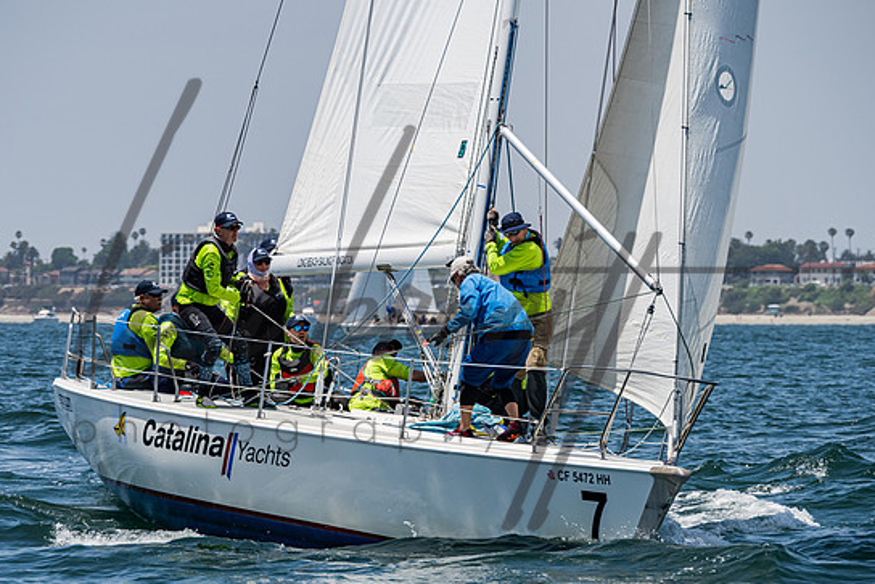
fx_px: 7415
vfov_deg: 4.5
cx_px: 373
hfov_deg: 6.8
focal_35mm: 305
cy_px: 312
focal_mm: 220
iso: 400
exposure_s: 1/2000
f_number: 8
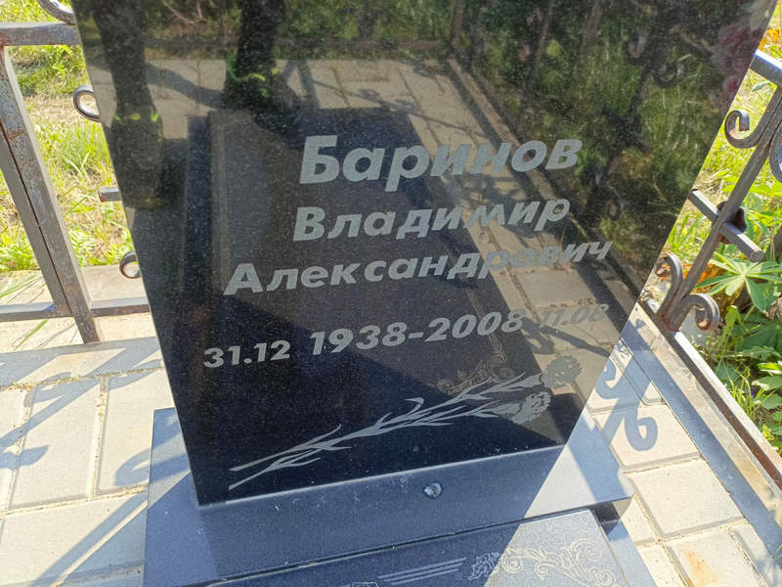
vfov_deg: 54.9
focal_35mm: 25
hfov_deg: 69.4
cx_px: 391
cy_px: 294
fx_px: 565
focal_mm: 4.76
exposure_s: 1/280
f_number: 1.69
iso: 101
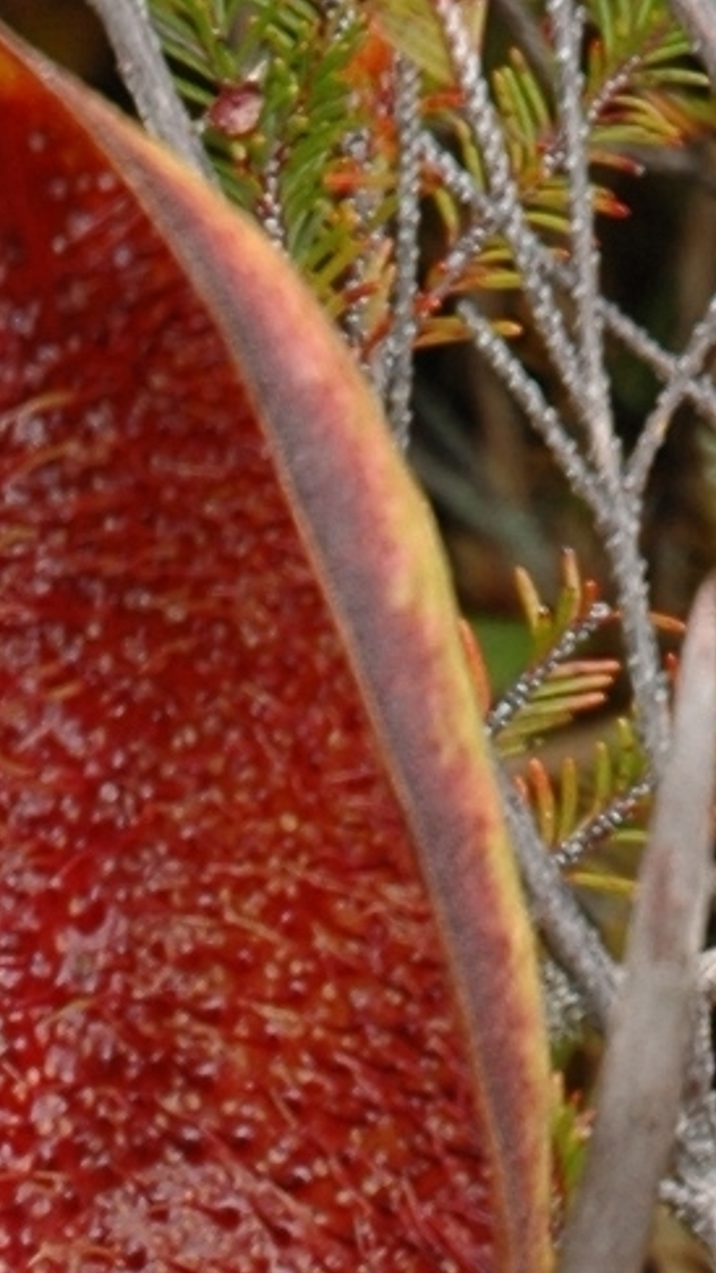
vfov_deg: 4.4
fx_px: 16367
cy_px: 2844
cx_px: -847
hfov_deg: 2.5
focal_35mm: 485
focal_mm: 50
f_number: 4.5
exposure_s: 1/80
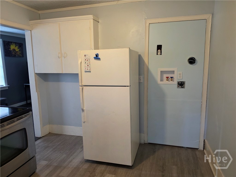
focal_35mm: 23
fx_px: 157
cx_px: 118
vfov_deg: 58.9
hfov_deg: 73.9
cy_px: 88
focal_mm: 6.5
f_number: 1.4
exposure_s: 1/120
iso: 250
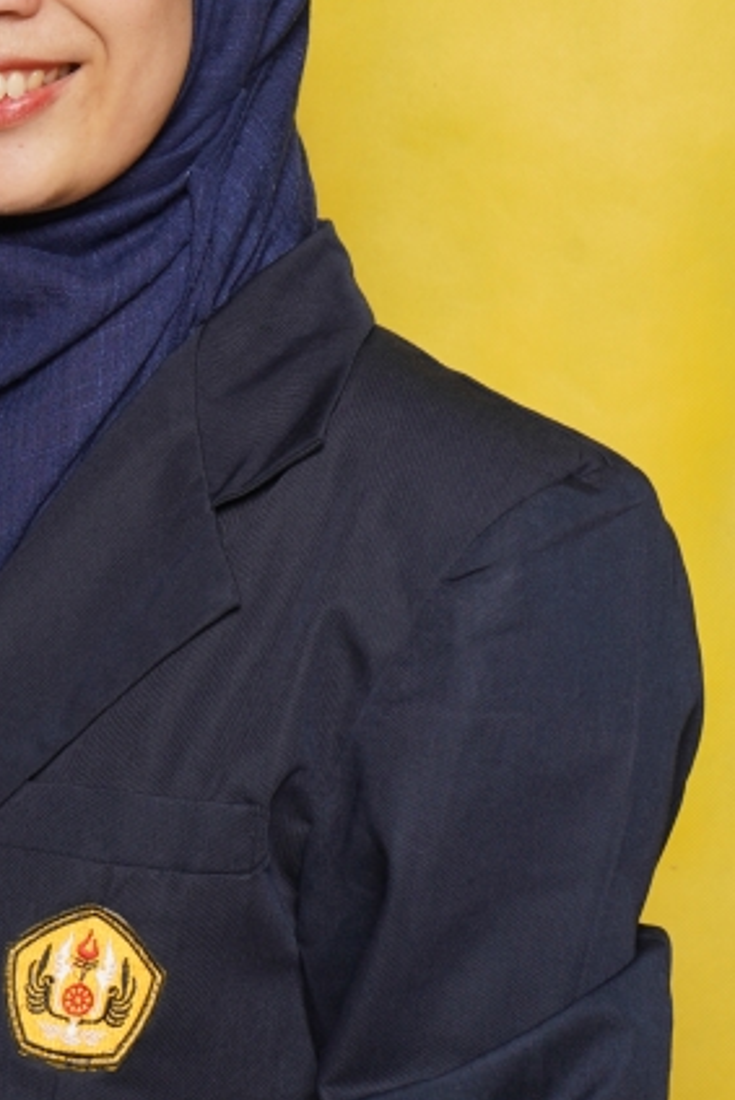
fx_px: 5171
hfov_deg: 8.1
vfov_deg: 12.1
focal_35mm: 169
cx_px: 100
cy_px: 402
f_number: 9
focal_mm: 70
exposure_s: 1/320
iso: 200
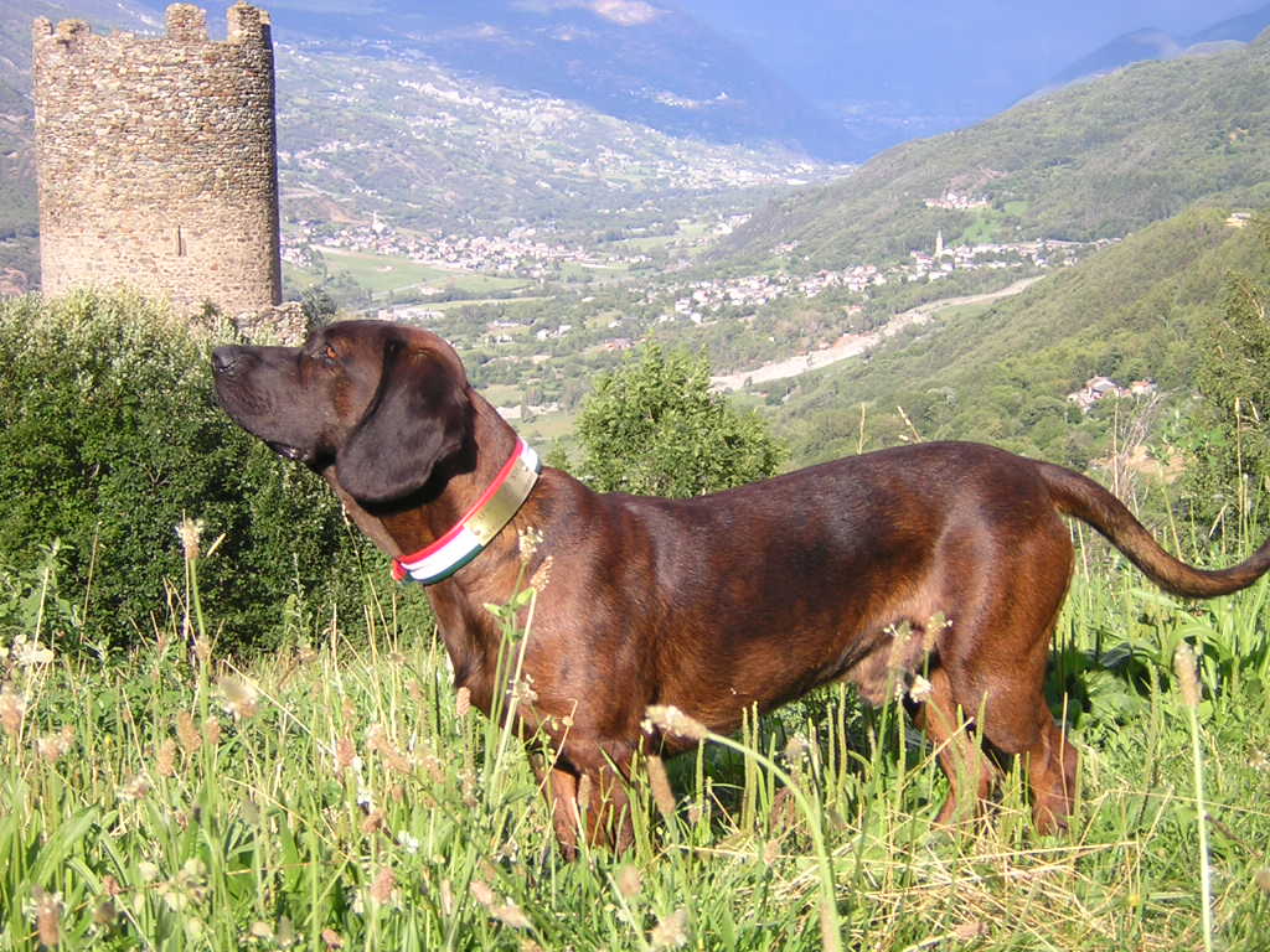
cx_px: 635
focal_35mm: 70
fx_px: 2568
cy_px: 476
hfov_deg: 27.8
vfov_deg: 21.0
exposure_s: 1/328
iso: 100
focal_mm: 9.1
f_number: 3.6
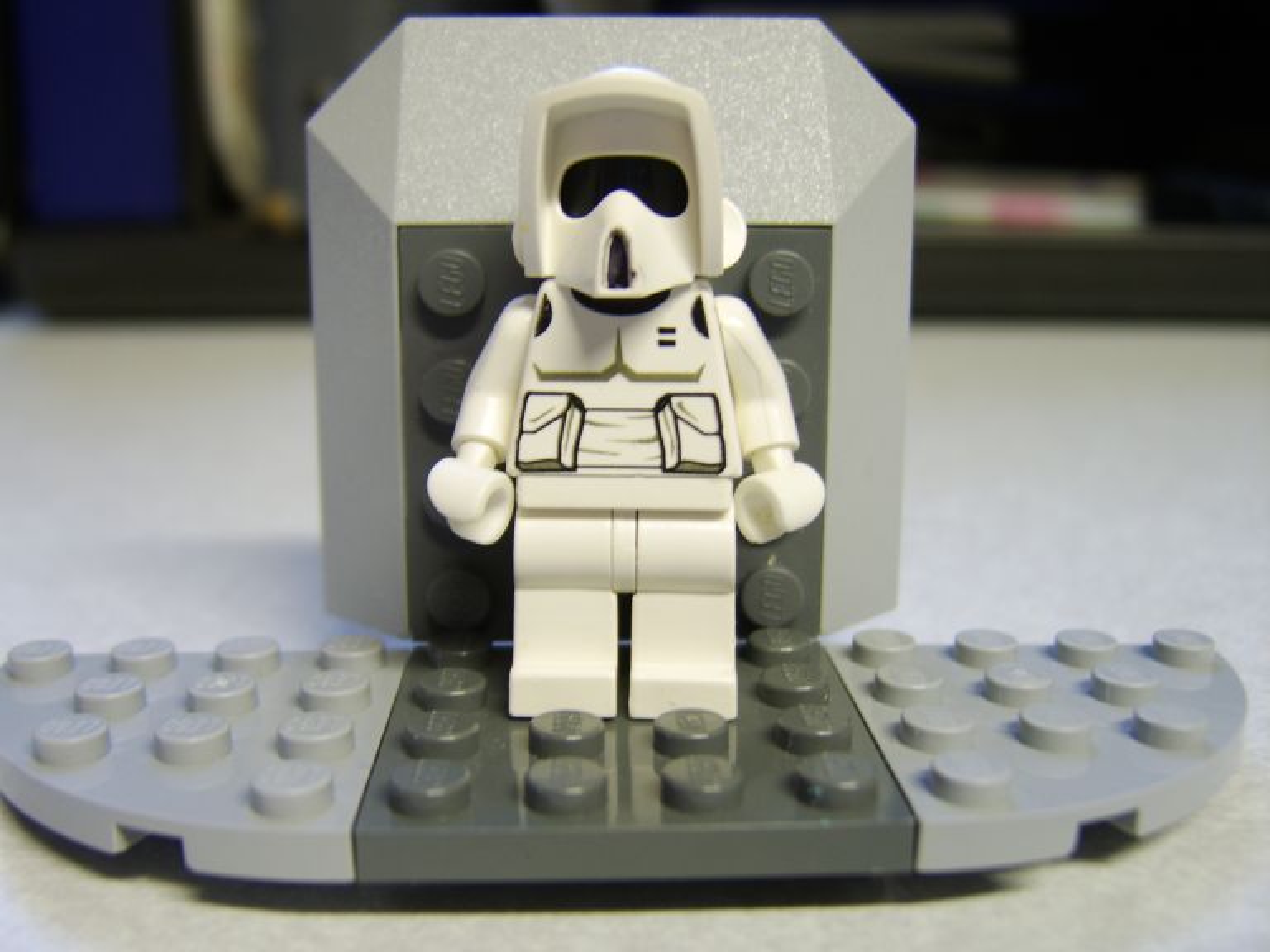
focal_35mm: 31
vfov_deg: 45.4
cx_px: 635
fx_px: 1137
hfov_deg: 58.4
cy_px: 476
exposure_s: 1/8
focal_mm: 8.13
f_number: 2.7
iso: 71
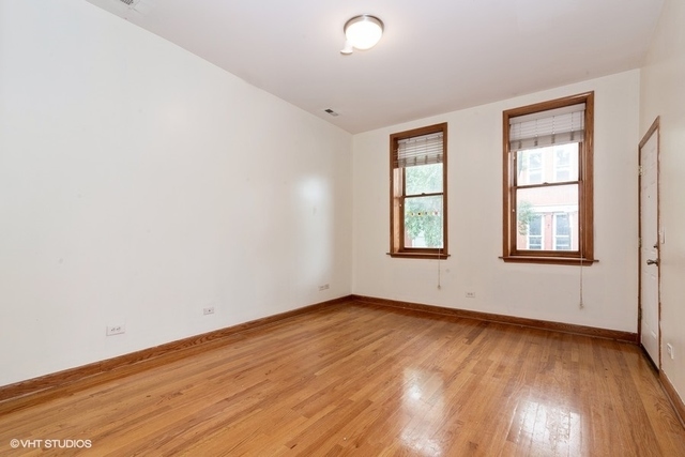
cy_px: 228
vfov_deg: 73.8
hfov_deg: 96.7
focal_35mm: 16
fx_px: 304
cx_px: 342
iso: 320
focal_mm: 16
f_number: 11
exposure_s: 1/8
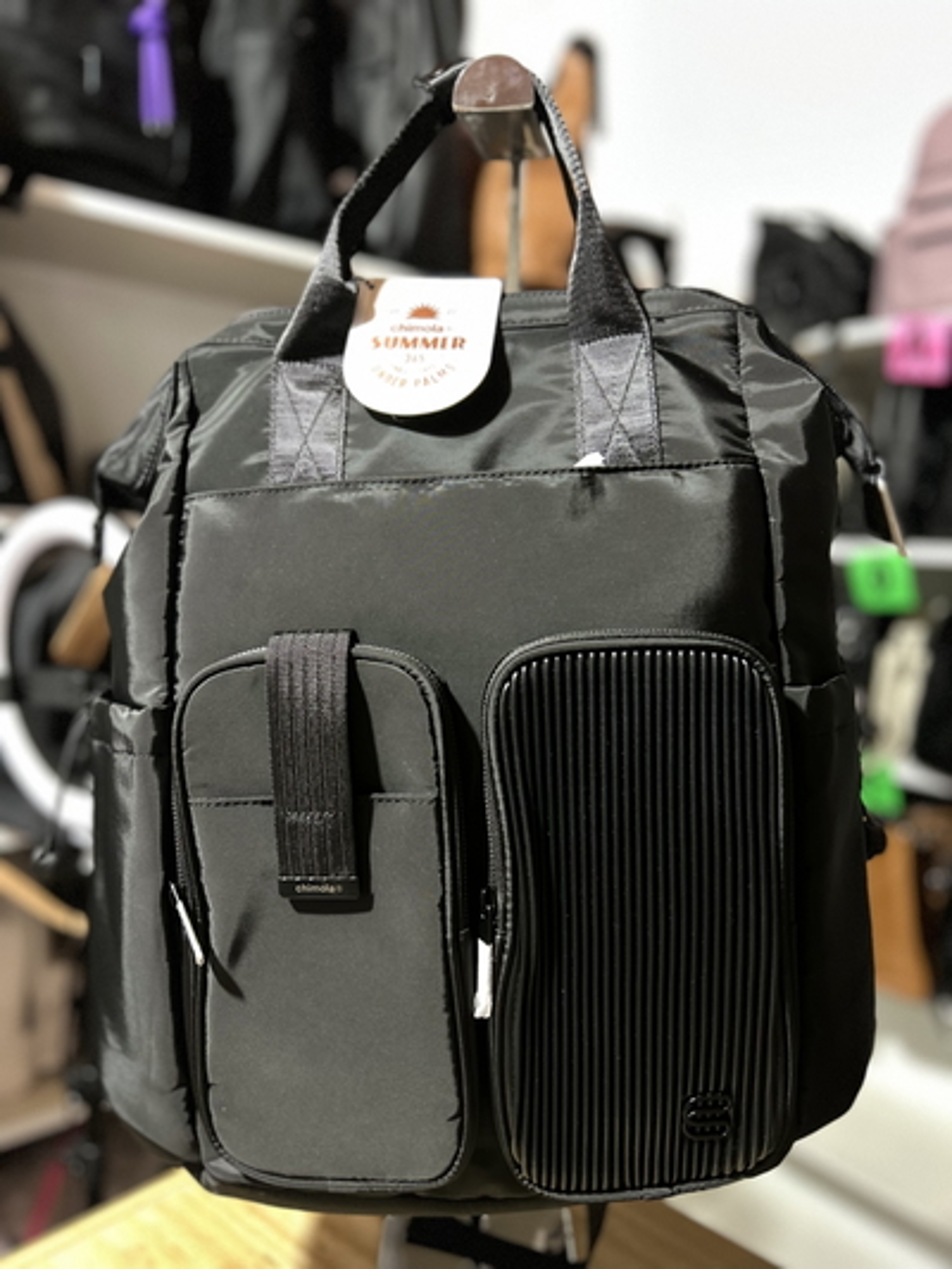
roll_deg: -1.5
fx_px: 953
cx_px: 476
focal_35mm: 26
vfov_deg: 67.3
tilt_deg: -4.8
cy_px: 634
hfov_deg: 53.1
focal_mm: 5.7
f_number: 1.5
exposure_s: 1/25
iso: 800
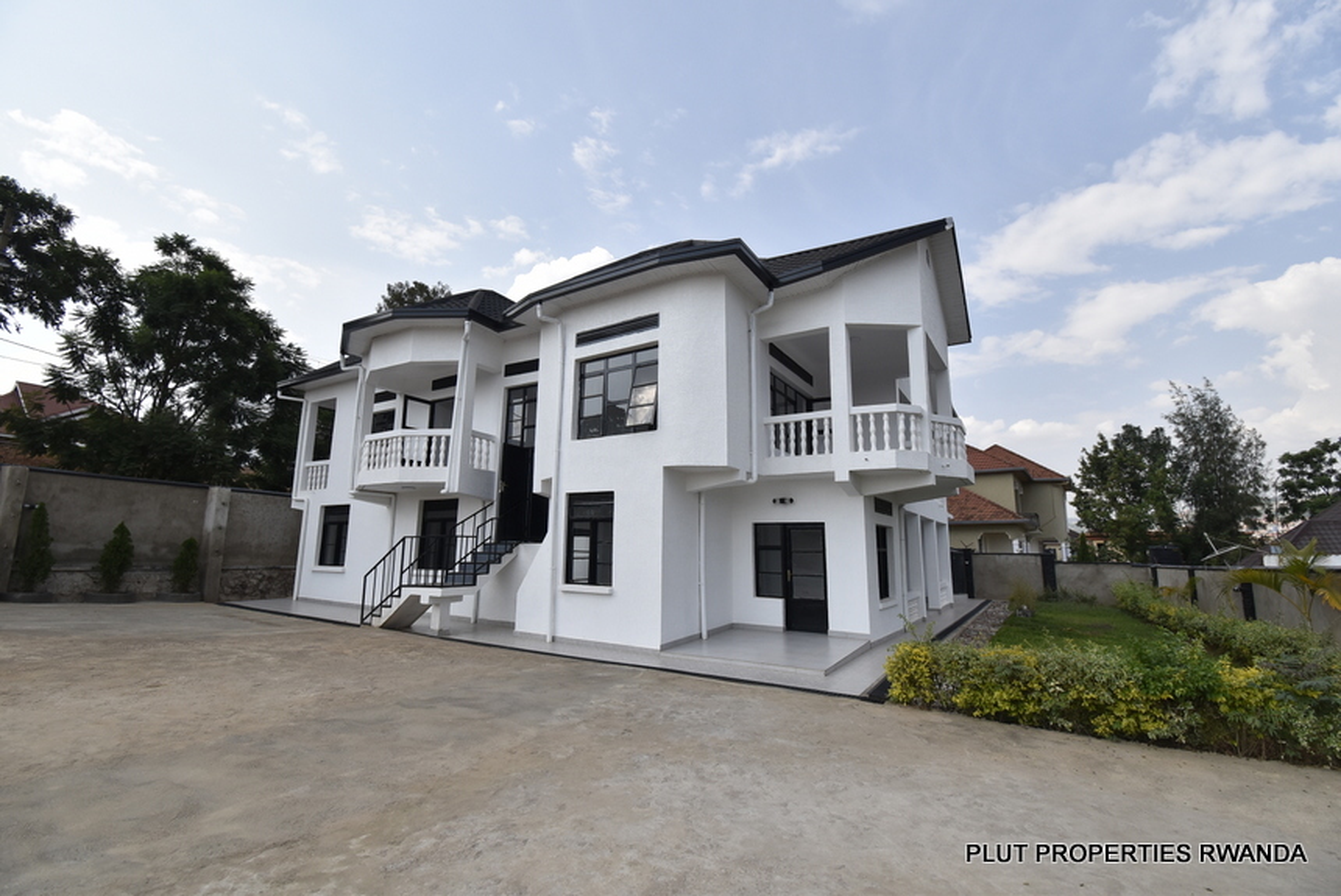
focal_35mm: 15
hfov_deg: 100.3
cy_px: 448
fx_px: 559
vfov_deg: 77.4
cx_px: 670
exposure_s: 1/640
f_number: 8
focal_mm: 10
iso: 320
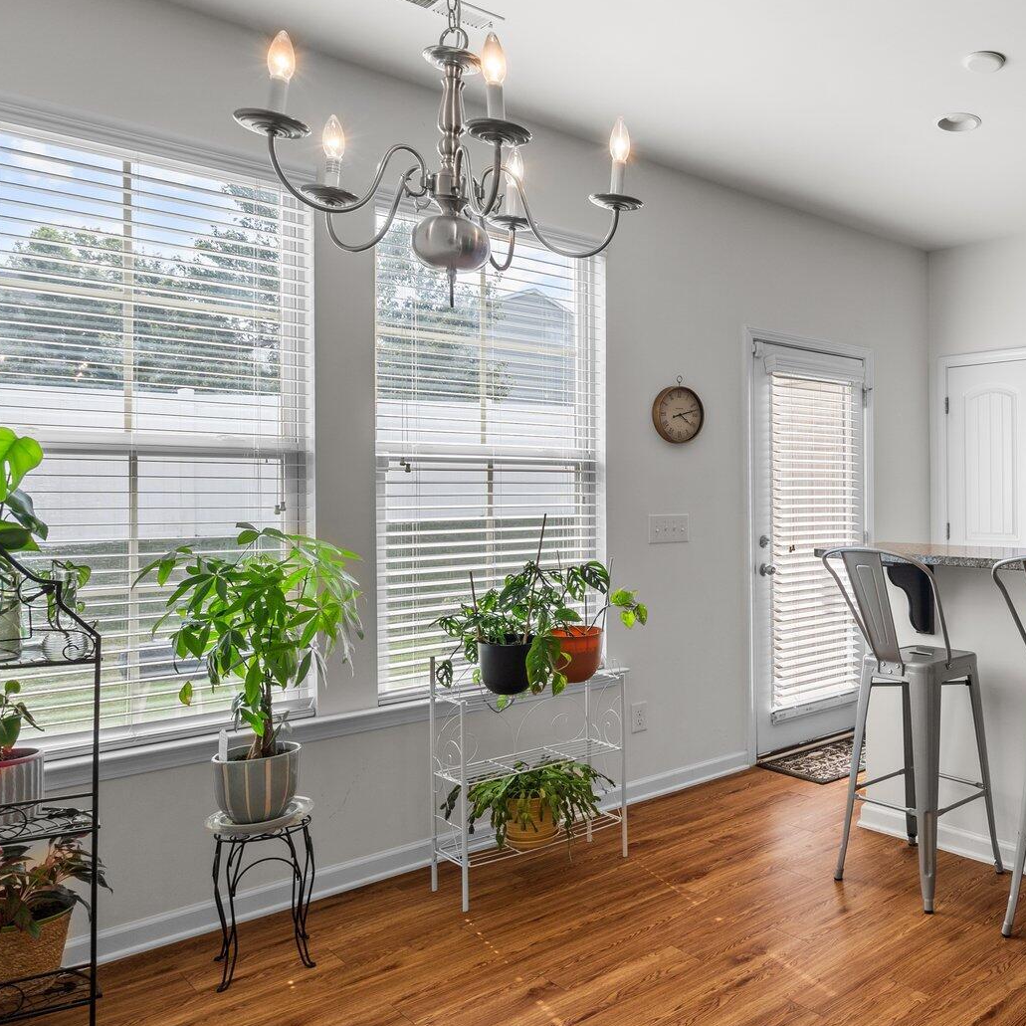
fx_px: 905
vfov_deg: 59.1
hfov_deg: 52.4
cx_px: 911
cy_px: 498
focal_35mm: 27
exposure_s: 1/10
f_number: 8
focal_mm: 16
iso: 400
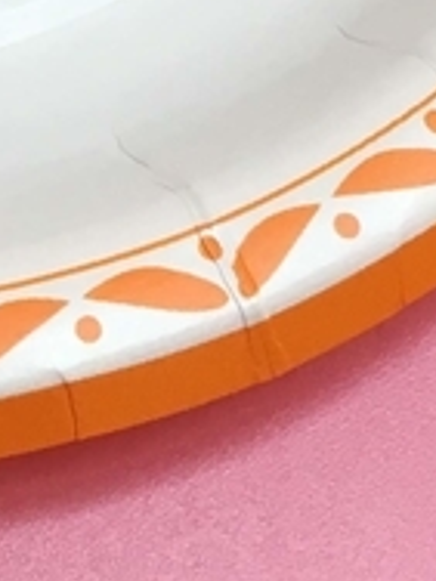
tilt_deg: -55.1
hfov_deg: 9.1
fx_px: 2653
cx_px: -235
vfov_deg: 11.6
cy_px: -445
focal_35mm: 158
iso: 25
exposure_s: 1/30
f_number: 2.2
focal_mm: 4.15
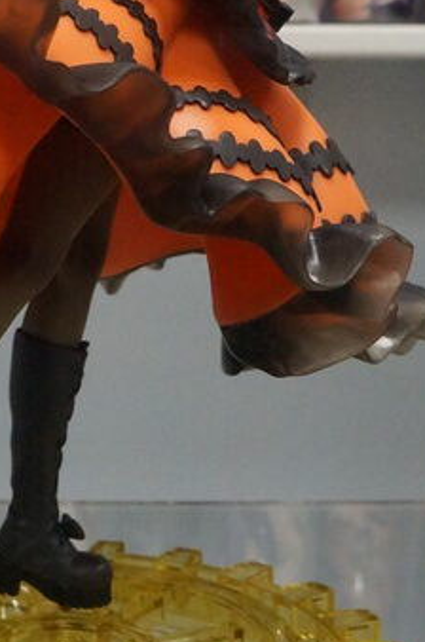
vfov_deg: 25.1
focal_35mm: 80
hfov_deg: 16.9
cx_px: 108
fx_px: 1422
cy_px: 160
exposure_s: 1/50
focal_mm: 18
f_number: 9
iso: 3200
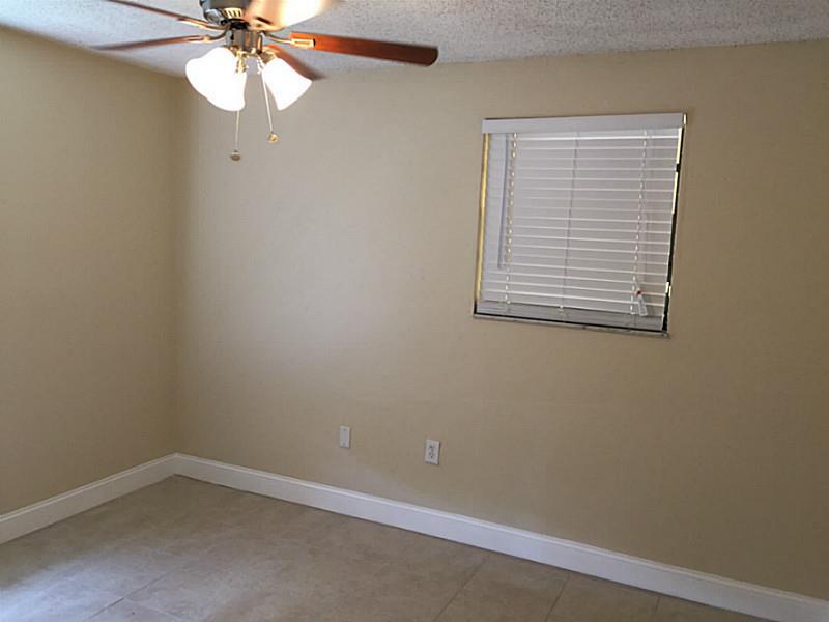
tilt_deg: -6.1
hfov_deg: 61.7
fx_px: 695
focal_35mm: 29
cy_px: 311
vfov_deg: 48.2
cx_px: 414
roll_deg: -3.2
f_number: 2.2
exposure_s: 1/15
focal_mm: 4.15
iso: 32
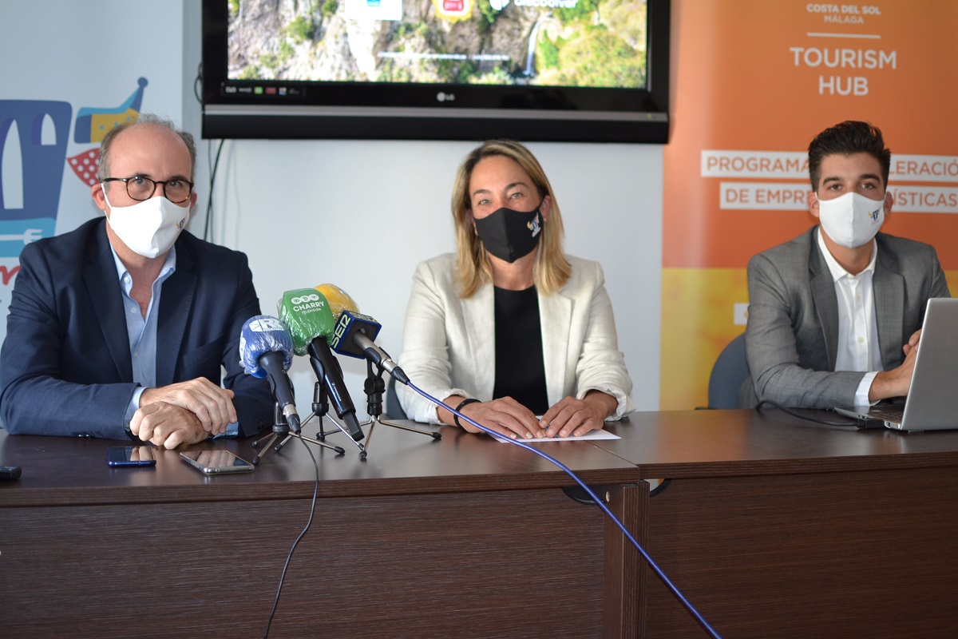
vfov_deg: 25.8
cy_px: 320
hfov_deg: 37.9
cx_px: 479
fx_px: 1397
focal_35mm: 52
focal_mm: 35
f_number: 1.8
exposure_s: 1/60
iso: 400
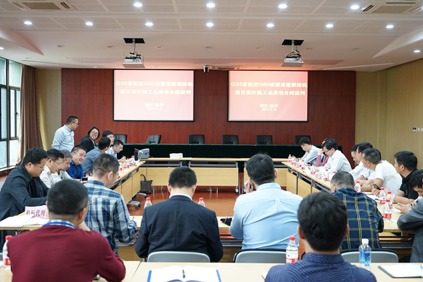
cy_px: 141
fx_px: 481
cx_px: 212
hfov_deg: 47.4
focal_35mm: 41
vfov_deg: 32.6
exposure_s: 1/60
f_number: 4
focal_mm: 41
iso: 2000
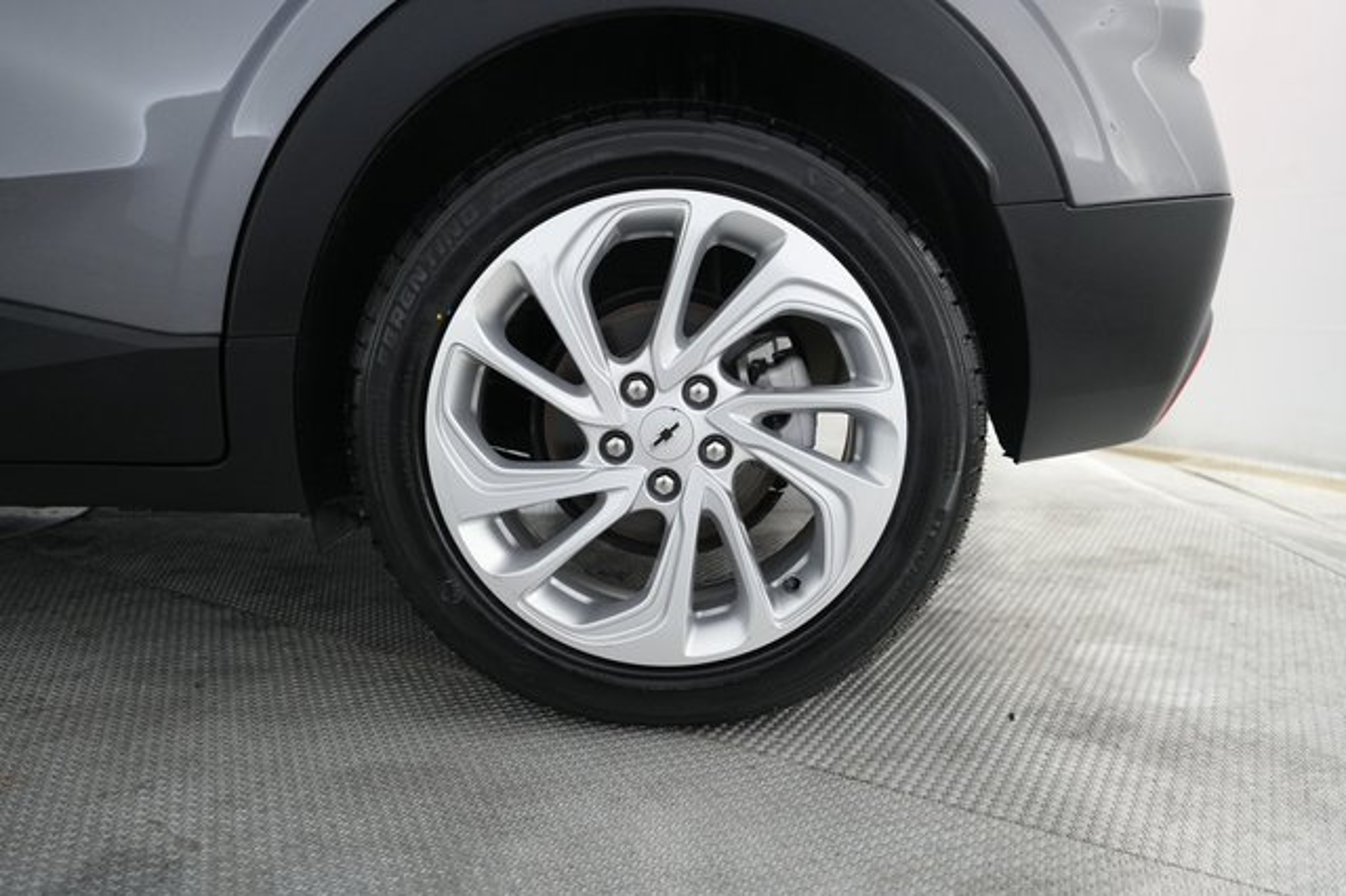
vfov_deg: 49.5
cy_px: 448
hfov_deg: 69.4
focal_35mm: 26
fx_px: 972
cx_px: 673
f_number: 2.8
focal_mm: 26
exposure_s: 1/160
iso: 3200
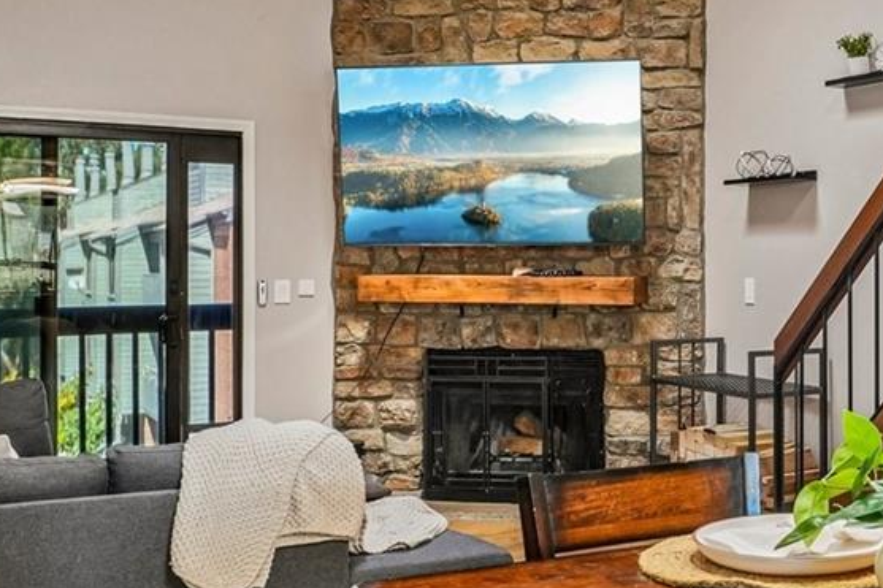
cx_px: 866
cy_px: 247
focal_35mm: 47
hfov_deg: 37.5
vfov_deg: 28.3
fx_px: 1163
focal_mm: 11
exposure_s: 1/15
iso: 500
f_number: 8
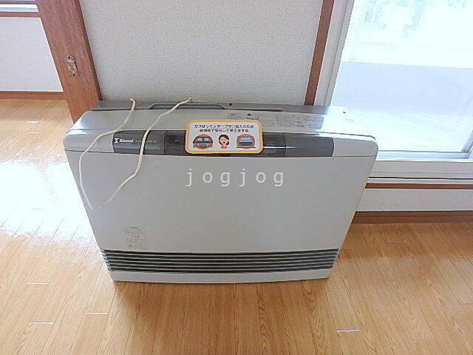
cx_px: 236
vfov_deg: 63.4
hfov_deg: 79.0
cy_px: 178
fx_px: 287
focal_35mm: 21
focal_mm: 3.7
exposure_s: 1/60
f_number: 3.5
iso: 200
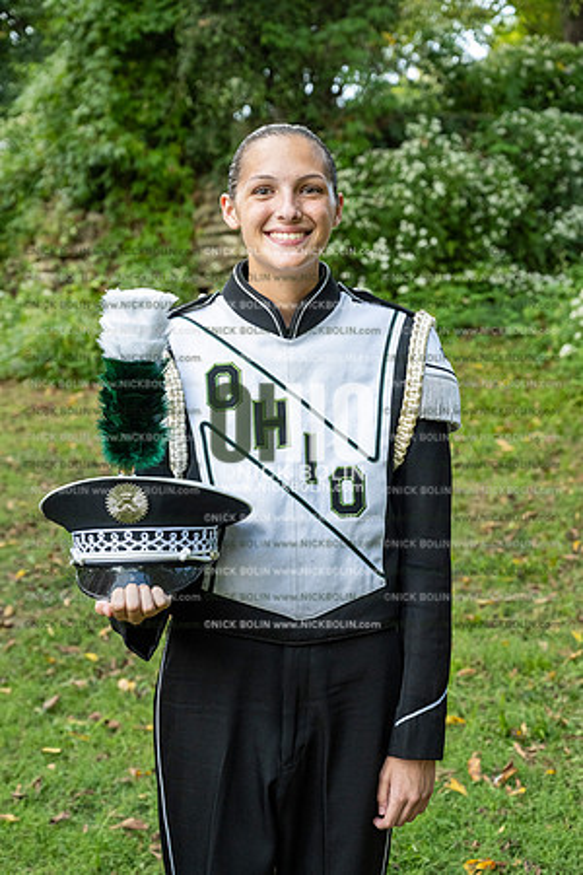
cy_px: 438
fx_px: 1433
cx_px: 292
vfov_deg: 33.9
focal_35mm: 59
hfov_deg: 23.0
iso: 1000
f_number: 5.6
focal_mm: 59
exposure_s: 1/640
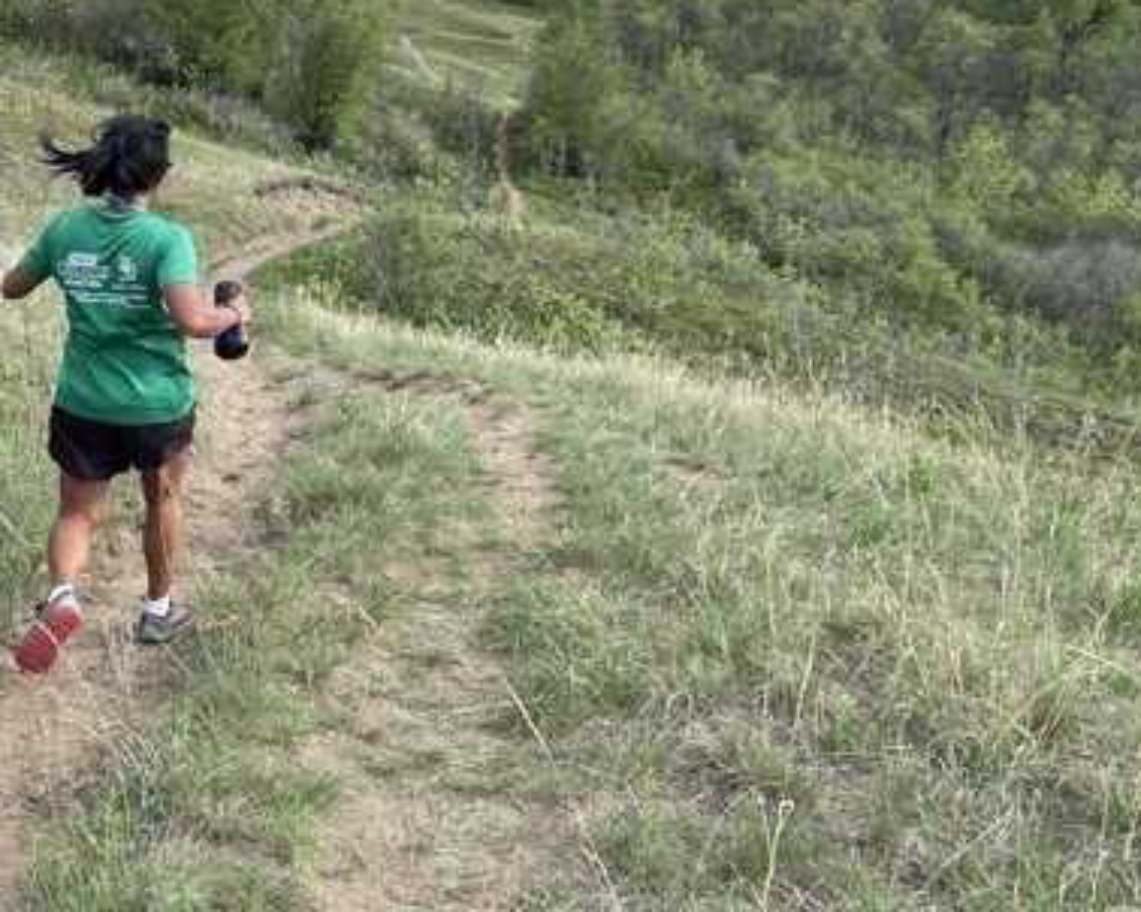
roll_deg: +0.3
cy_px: 260
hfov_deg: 41.7
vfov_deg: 34.3
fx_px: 1451
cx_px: 290
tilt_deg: -15.9
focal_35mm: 43
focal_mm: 4.2
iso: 32
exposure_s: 1/2092
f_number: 1.6
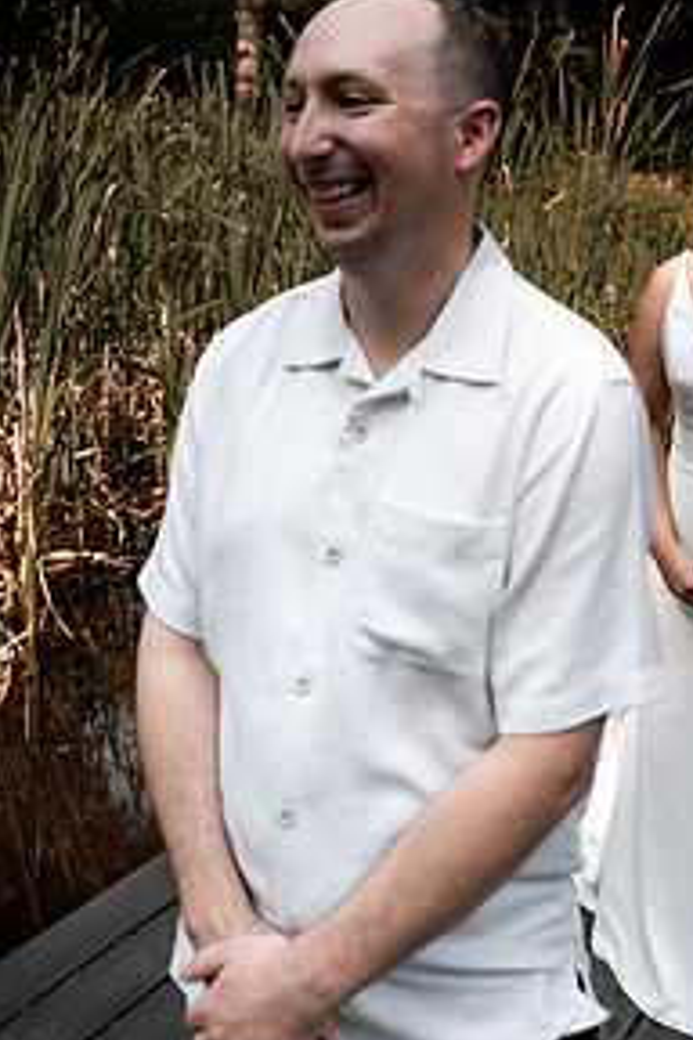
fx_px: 1126
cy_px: 332
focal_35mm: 39
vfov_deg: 48.6
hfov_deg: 33.4
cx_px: 534
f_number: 2.8
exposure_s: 1/1000
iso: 160
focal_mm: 25
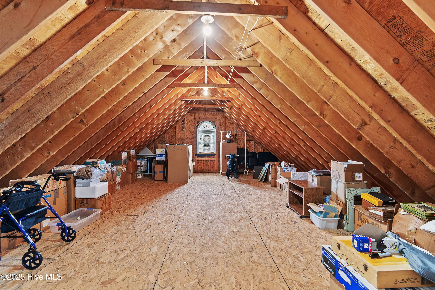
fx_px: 181
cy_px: 145
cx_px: 218
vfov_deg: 77.3
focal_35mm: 15
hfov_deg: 100.4
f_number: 4.5
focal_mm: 10
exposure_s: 1.3
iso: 100
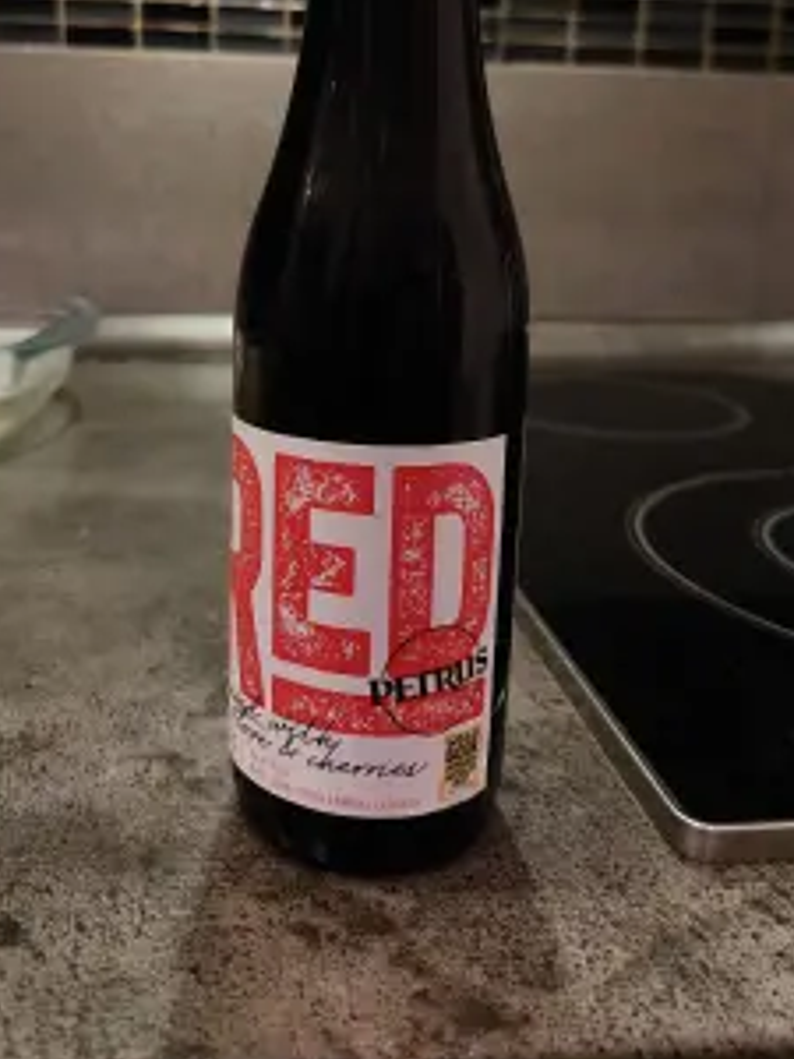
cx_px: 311
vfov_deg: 55.9
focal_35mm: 32
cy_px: 378
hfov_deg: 43.9
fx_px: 979
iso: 640
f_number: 1.8
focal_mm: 5.23
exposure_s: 1/25
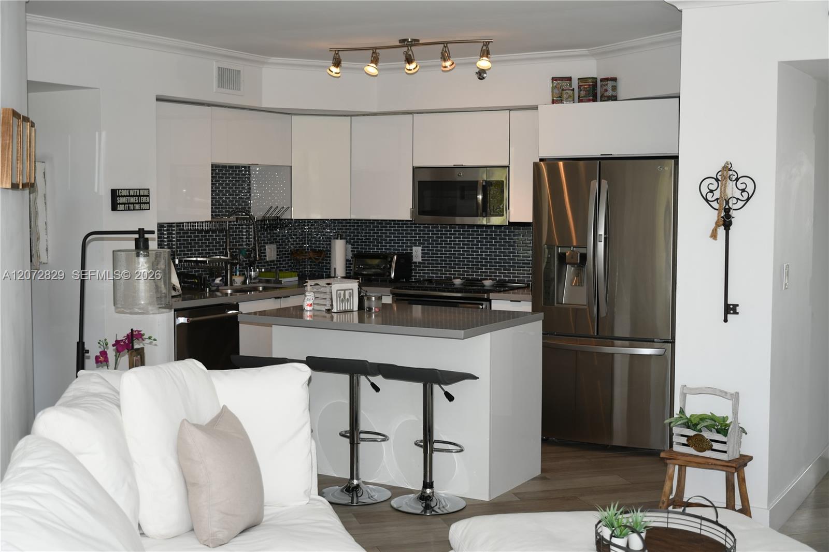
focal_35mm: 46
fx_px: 1059
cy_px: 276
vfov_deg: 29.2
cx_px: 414
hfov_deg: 42.8
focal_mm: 31
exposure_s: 1/60
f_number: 4
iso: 100
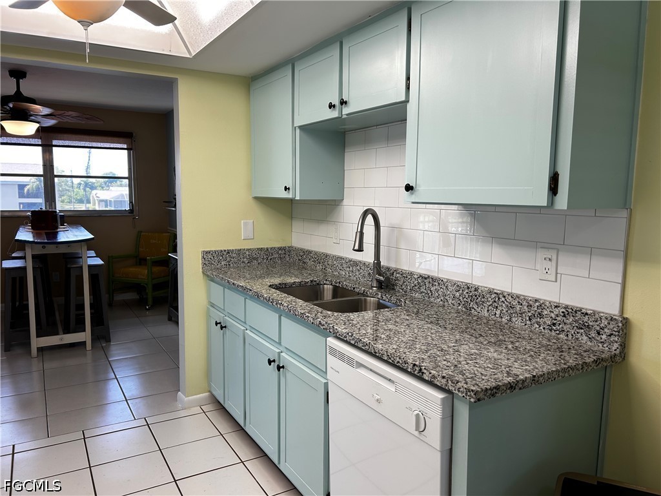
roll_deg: -0.6
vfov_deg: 53.1
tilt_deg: -6.5
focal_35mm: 26
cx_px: 330
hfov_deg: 67.3
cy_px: 248
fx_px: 496
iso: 32
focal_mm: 5.7
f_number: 1.5
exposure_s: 1/139
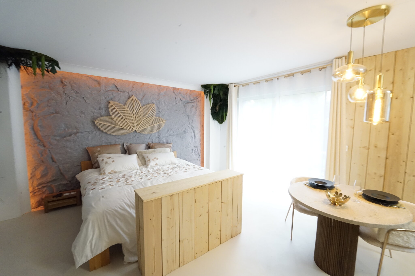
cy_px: 138
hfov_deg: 104.3
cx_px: 208
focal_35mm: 14
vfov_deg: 81.2
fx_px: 161
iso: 6400
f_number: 22
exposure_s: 1/8
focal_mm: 14
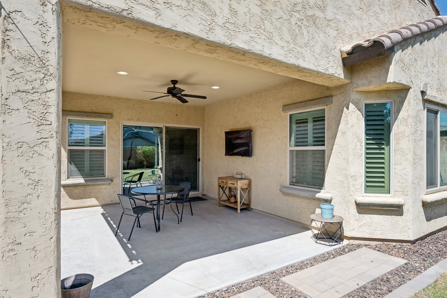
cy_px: 149
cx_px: 224
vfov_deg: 61.9
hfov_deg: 84.0
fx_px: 248
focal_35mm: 20
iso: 320
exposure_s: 1/400
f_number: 8
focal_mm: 20
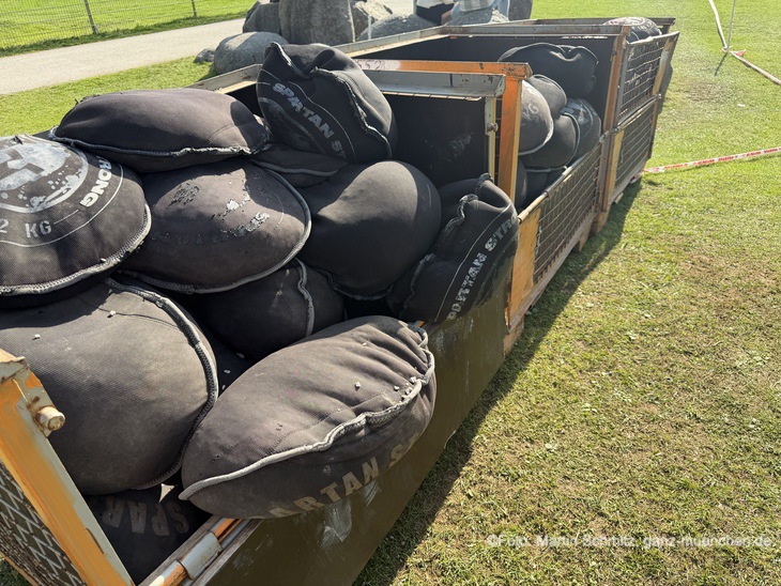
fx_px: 542
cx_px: 390
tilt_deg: -32.8
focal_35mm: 24
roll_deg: +3.0
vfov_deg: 56.8
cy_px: 293
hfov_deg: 71.6
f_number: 1.78
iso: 80
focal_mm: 6.76
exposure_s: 1/1032
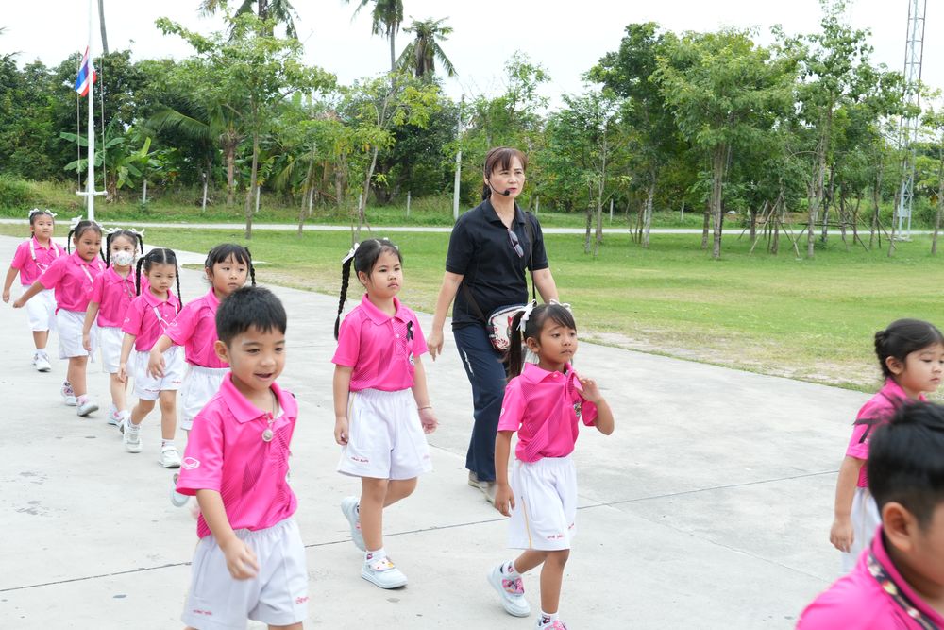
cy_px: 315
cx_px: 472
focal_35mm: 48
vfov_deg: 28.1
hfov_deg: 41.1
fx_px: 1259
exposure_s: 1/100
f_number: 7.1
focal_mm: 32
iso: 320
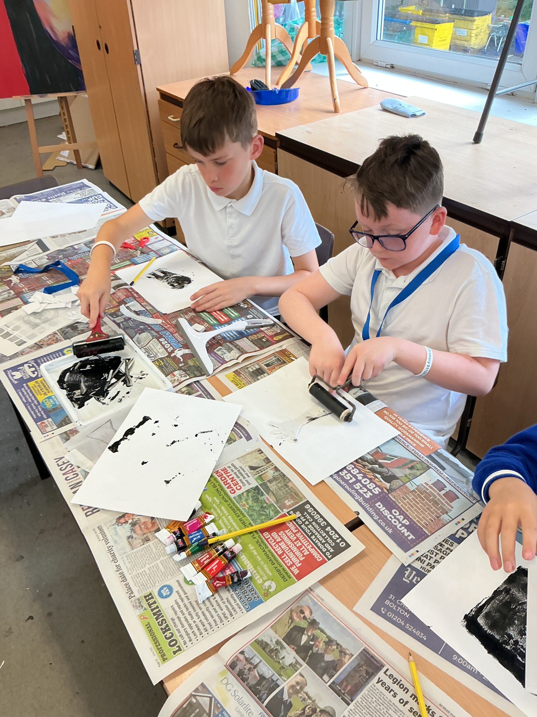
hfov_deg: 48.2
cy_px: 358
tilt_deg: -39.5
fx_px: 600
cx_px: 268
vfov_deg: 61.7
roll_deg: +1.4
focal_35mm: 29
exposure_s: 1/100
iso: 64
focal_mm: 3
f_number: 1.8
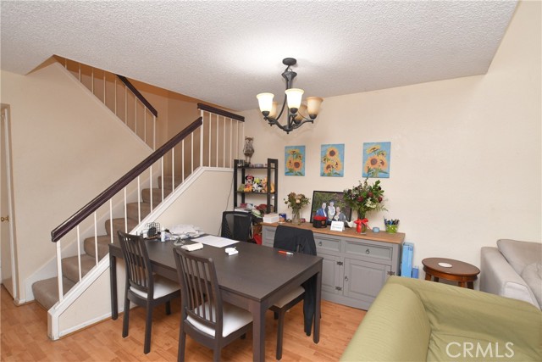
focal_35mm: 16
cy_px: 181
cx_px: 271
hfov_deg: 95.0
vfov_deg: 72.1
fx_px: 248
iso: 800
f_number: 7.1
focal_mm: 11
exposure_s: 1/60
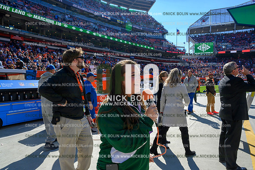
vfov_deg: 53.2
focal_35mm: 24
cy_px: 85
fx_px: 170
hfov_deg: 73.7
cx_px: 128
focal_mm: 24
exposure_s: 1/2000
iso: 1000
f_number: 8
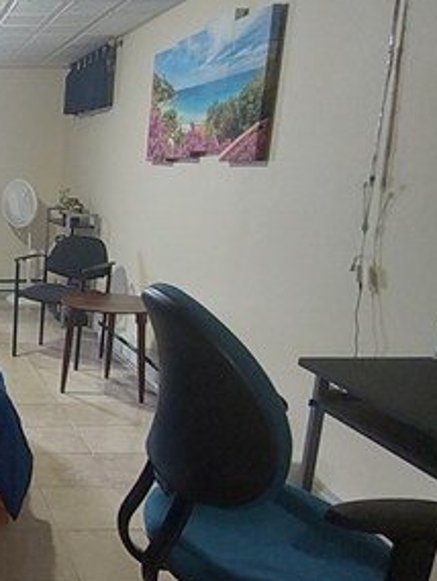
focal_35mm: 35
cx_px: -108
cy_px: 312
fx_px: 589
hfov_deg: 32.4
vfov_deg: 52.6
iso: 250
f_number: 2.2
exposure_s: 1/30
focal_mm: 1.74
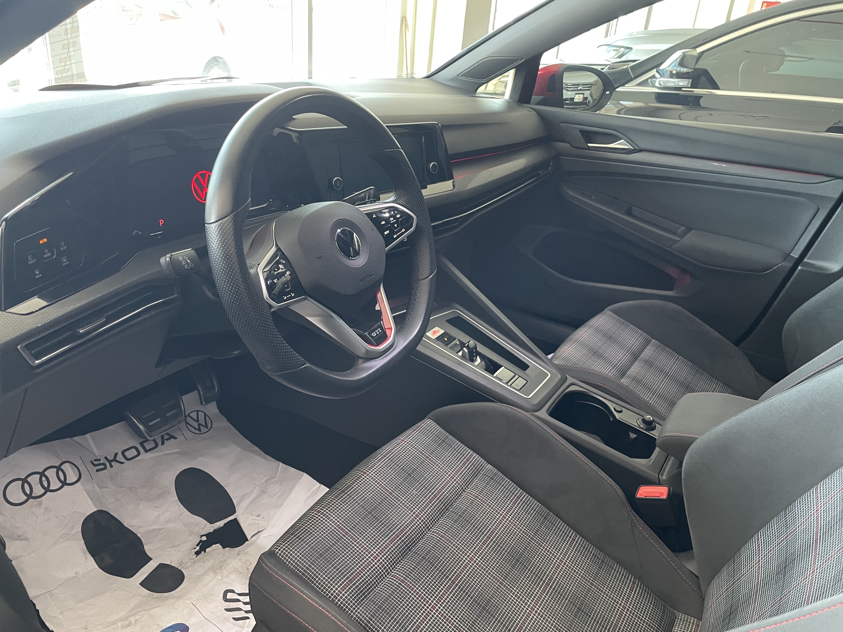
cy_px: 316
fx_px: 633
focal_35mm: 26
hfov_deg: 67.3
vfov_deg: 53.1
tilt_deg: -27.3
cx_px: 422
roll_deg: -5.0
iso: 320
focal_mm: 4.2
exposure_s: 1/60
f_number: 1.6
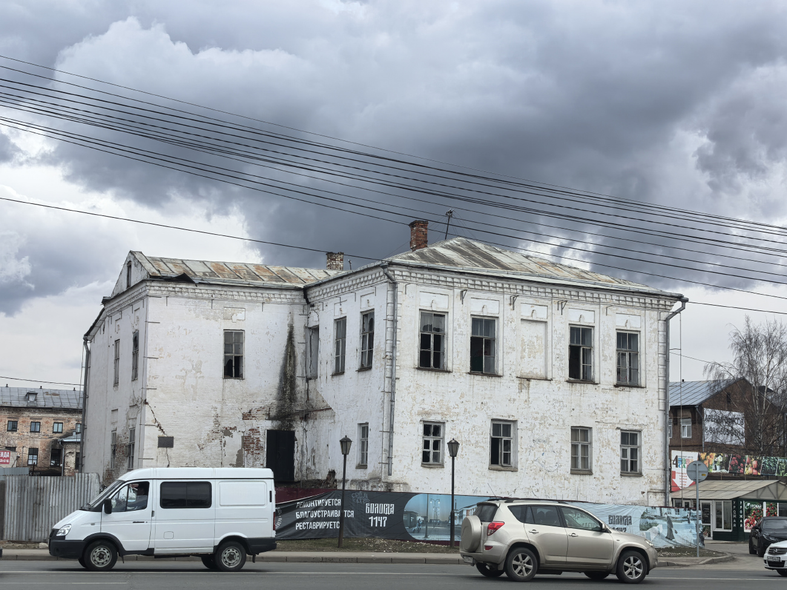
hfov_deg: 35.5
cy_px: 295
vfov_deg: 27.0
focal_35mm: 54
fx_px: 1228
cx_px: 394
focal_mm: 6.98
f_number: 2
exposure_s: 1/3509
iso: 160
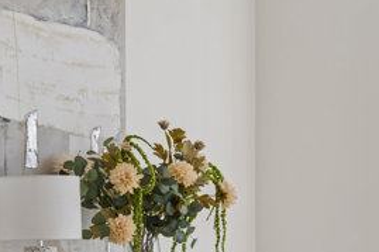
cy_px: 254
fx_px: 1252
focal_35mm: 119
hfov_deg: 16.5
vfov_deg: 11.4
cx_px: 448
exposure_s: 1/200
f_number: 5.6
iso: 160
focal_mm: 40
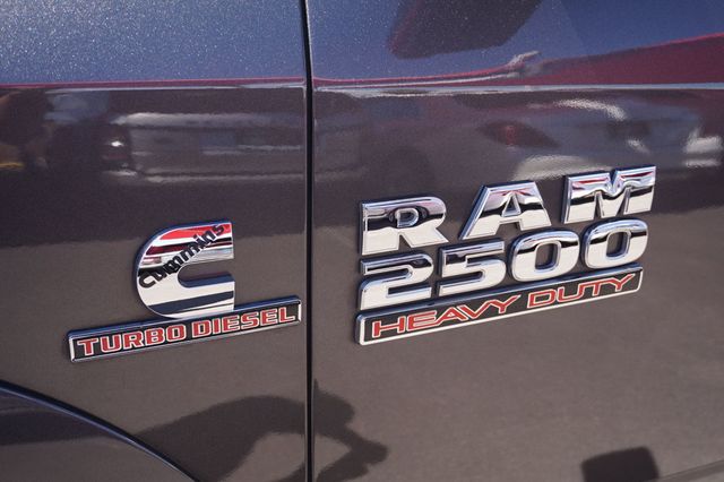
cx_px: 362
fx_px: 814
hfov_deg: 47.9
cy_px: 241
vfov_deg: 33.0
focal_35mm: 40
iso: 100
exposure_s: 1/160
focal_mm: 27
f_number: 4.5
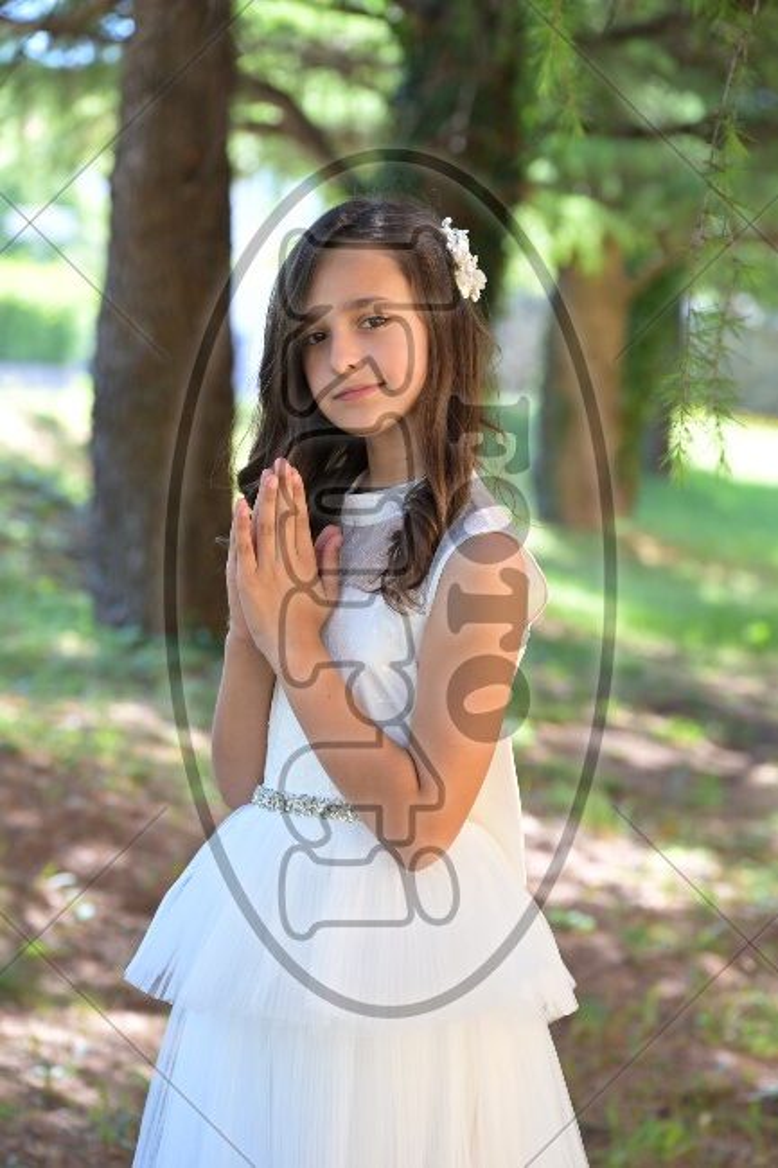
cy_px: 584
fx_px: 3892
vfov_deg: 17.1
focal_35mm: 120
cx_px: 389
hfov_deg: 11.4
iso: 640
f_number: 5.6
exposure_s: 1/160
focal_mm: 120
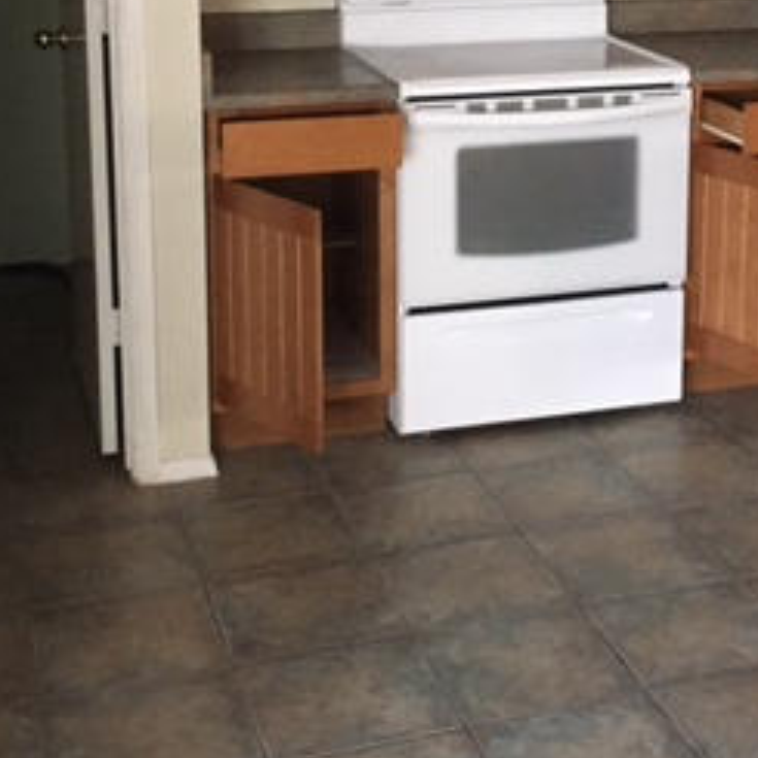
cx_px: 480
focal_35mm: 67
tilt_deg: -9.1
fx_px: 1660
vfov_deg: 25.1
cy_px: 99
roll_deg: +0.8
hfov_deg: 25.6
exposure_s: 1/4
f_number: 2.2
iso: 64
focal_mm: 4.15
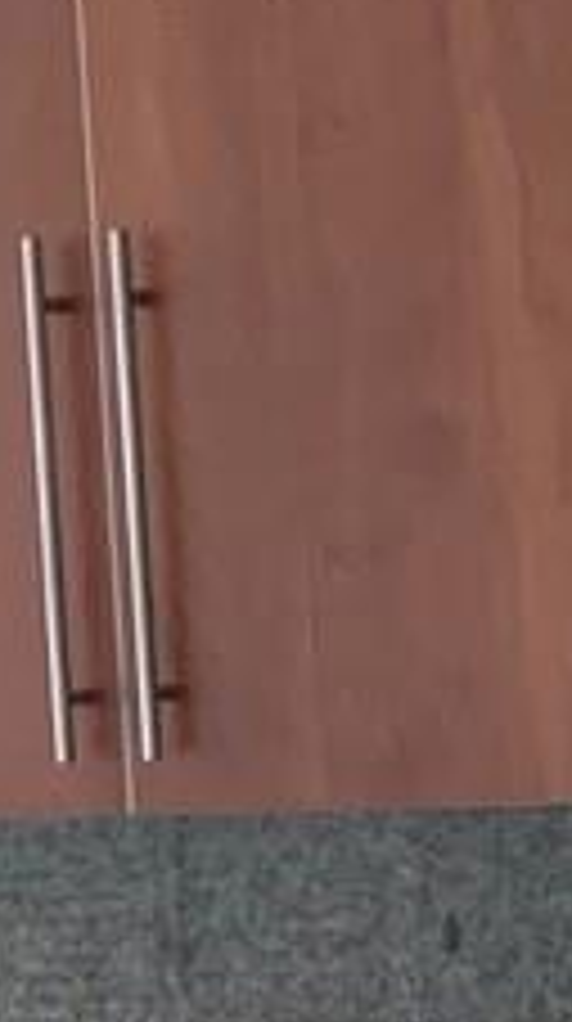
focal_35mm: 160
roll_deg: +2.6
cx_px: 333
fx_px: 4332
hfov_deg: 7.6
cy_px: 1409
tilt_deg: -10.9
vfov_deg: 12.9
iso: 125
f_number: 1.8
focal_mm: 4.25
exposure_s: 1/60
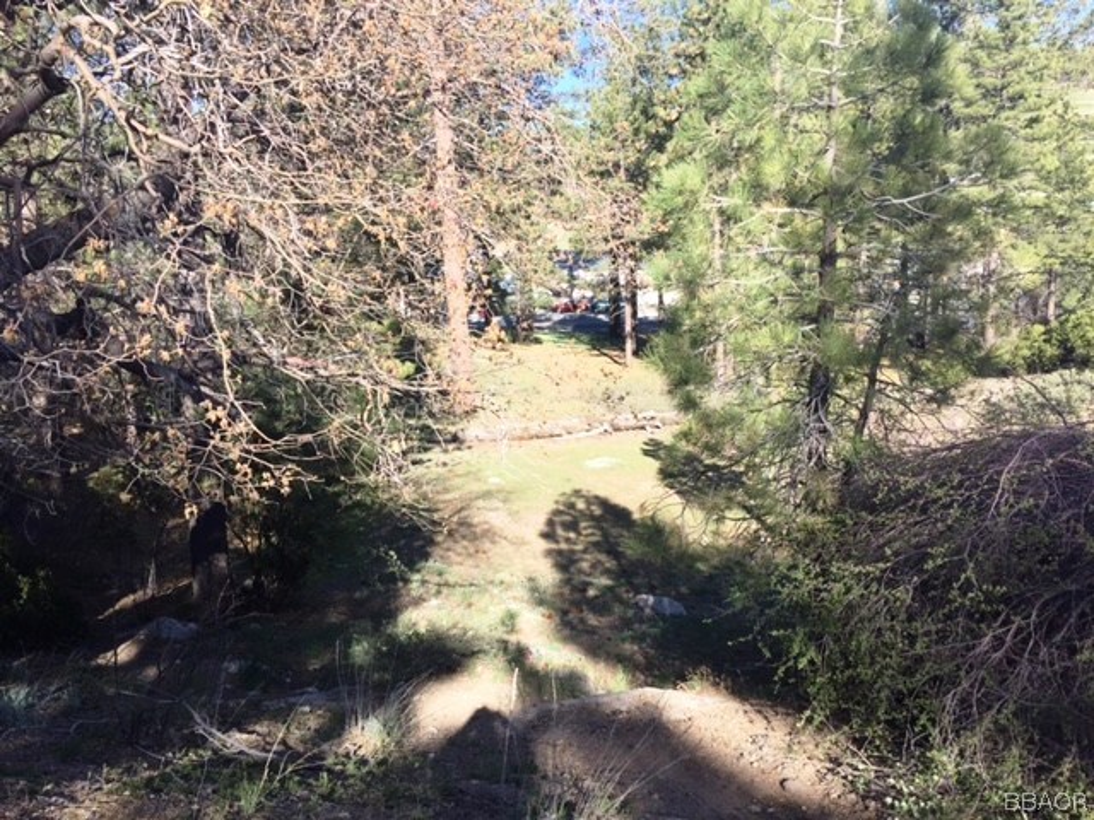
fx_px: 917
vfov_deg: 48.2
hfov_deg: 61.7
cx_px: 547
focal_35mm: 29
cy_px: 410
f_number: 2.2
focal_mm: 4.15
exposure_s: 1/860
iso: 32
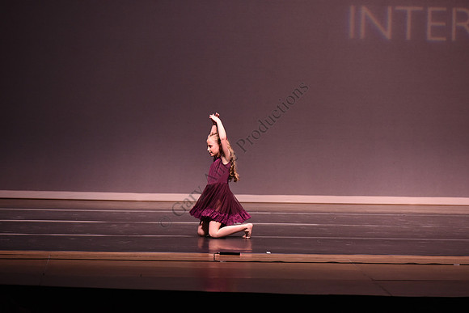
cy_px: 156
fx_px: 2606
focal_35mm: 200
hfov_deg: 10.3
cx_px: 234
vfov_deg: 6.9
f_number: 4
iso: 2000
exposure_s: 1/250
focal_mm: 200
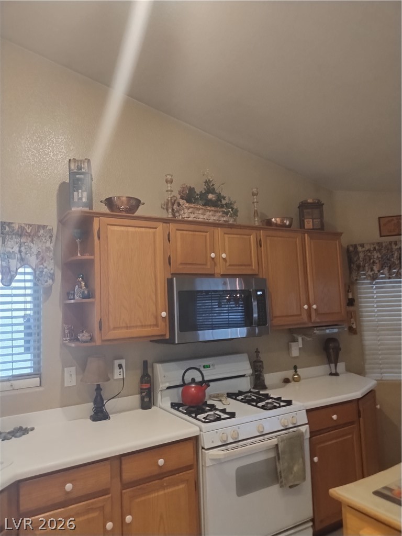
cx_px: 201
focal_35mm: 25
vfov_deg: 69.4
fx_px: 387
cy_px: 268
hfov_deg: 54.9
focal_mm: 4.71
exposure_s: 1/24
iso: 197
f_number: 1.7
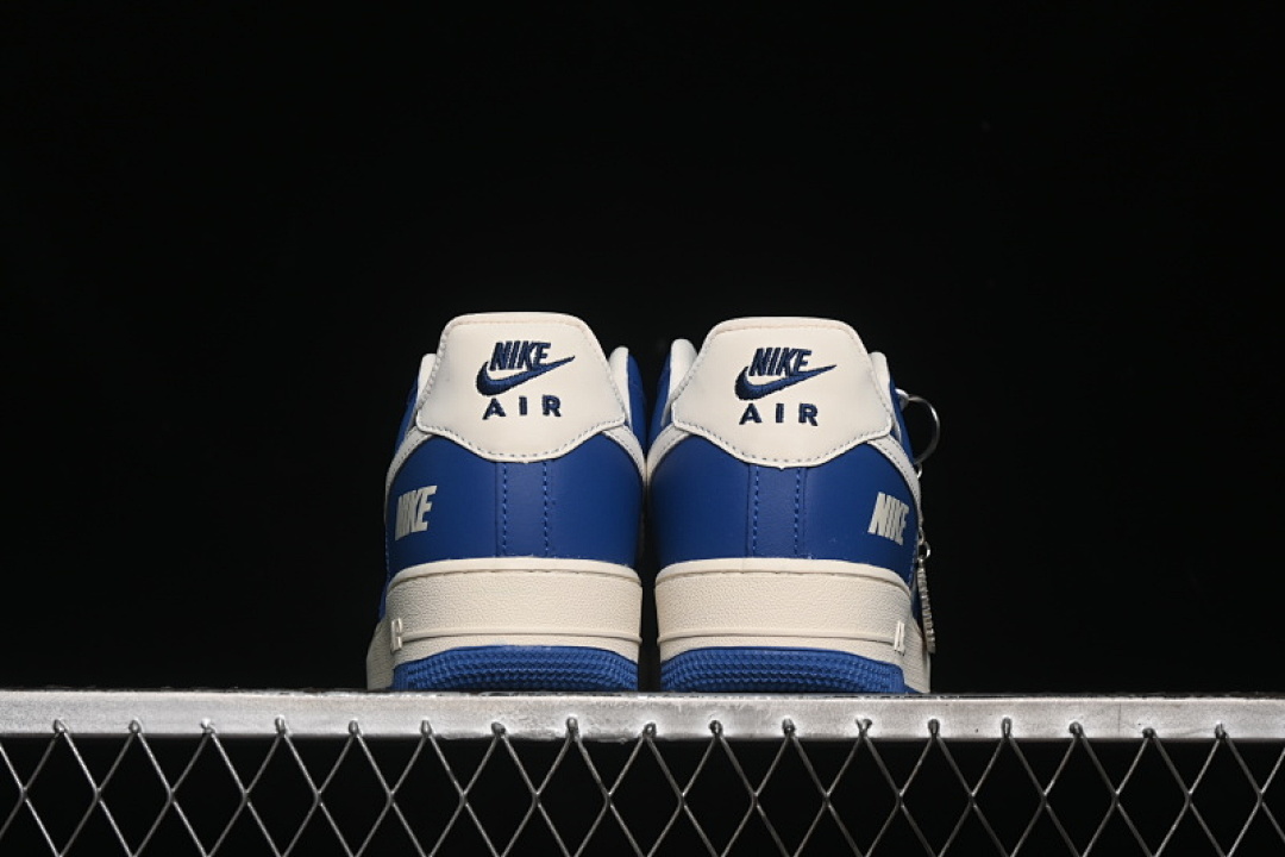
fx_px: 2677
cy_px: 428
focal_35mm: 75
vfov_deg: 18.2
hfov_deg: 27.0
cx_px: 642
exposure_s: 1/60
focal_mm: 50
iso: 160
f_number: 6.3
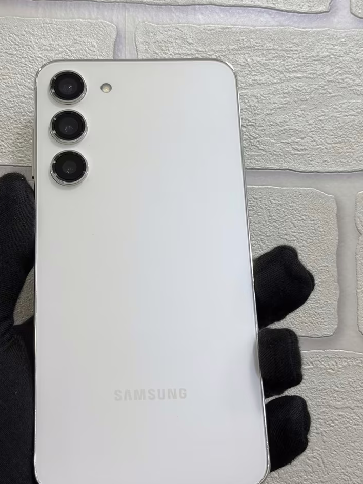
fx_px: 853
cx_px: 145
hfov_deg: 24.0
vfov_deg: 31.7
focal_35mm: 61
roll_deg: -0.3
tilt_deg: +5.8
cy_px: 254
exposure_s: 1/100
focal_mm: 6.76
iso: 64
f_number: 1.78
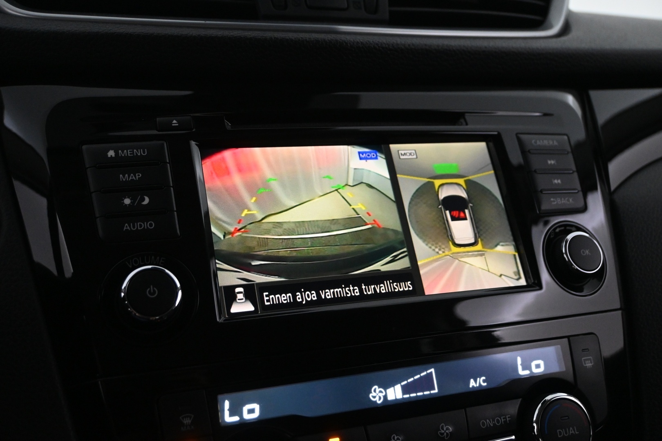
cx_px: 331
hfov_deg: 51.3
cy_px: 220
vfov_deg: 35.5
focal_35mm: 38
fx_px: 690
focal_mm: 25
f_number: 4.2
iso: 3200
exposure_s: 1/60
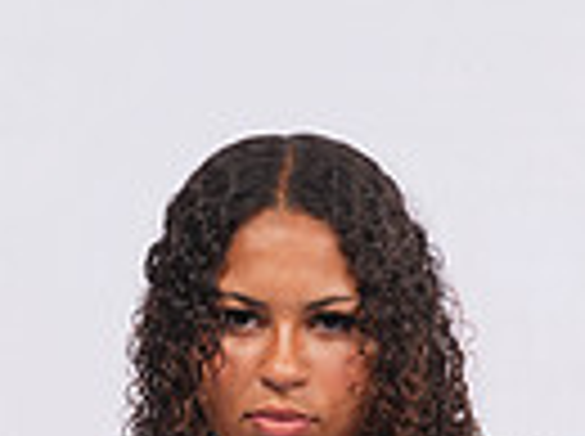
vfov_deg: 8.1
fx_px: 2868
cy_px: 975
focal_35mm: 170
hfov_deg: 11.6
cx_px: 410
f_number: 7.1
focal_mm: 51
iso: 160
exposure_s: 1/200
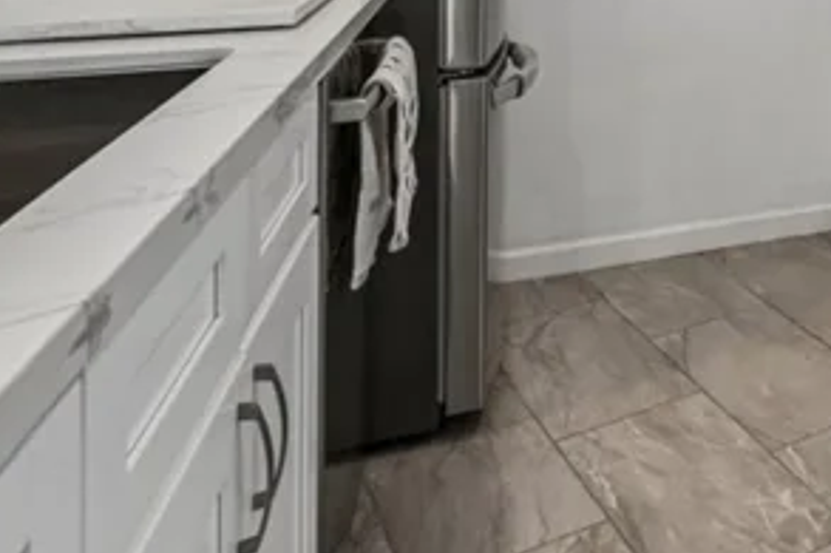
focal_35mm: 46
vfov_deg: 25.5
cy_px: -150
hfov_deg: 34.5
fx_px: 1061
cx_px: 988
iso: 250
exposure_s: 1/15
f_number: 8
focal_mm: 16
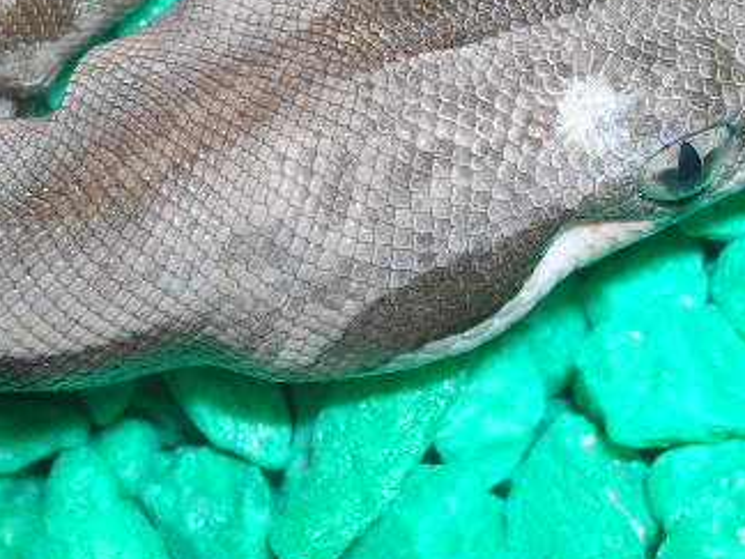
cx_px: 418
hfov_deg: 21.5
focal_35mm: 91
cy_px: 110
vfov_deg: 16.1
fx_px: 1958
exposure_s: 1/60.1
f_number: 5.4
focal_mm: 7.7
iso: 50
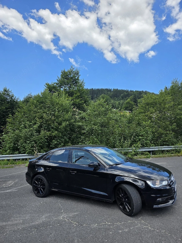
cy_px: 122
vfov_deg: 73.9
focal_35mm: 23
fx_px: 161
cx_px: 91
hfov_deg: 58.9
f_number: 1.7
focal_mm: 6.3
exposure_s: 1/5000
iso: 80
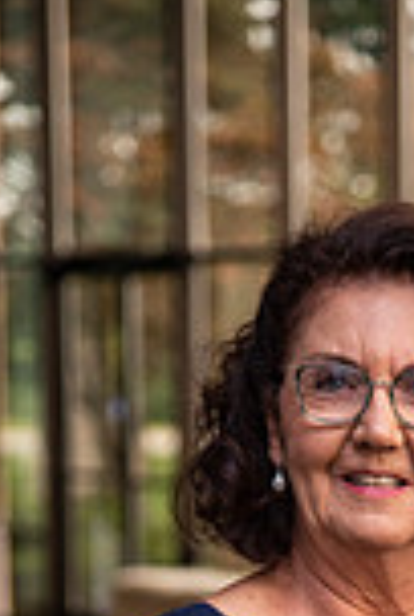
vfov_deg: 8.1
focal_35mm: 251
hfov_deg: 5.5
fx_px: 4310
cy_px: 871
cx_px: 511
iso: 400
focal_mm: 85
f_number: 4
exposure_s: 1/160
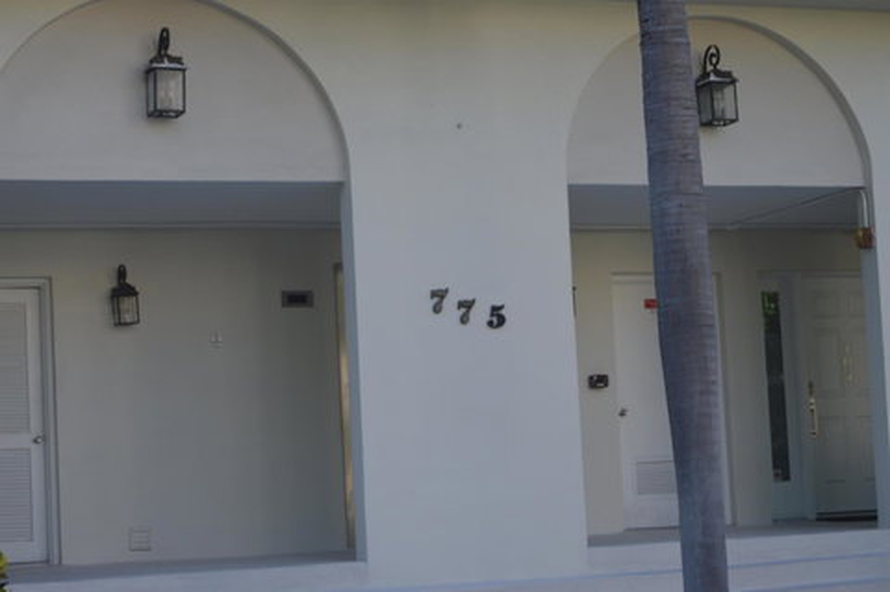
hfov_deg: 24.6
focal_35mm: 82
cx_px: 445
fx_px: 2037
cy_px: 296
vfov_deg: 16.5
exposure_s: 1/125
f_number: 5.6
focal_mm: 55
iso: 100
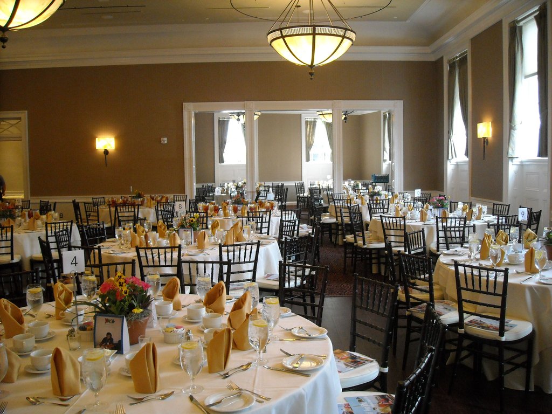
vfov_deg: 40.7
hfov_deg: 52.6
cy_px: 207
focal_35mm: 35
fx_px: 558
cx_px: 276
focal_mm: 5.7
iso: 400
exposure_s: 1/60
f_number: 2.8
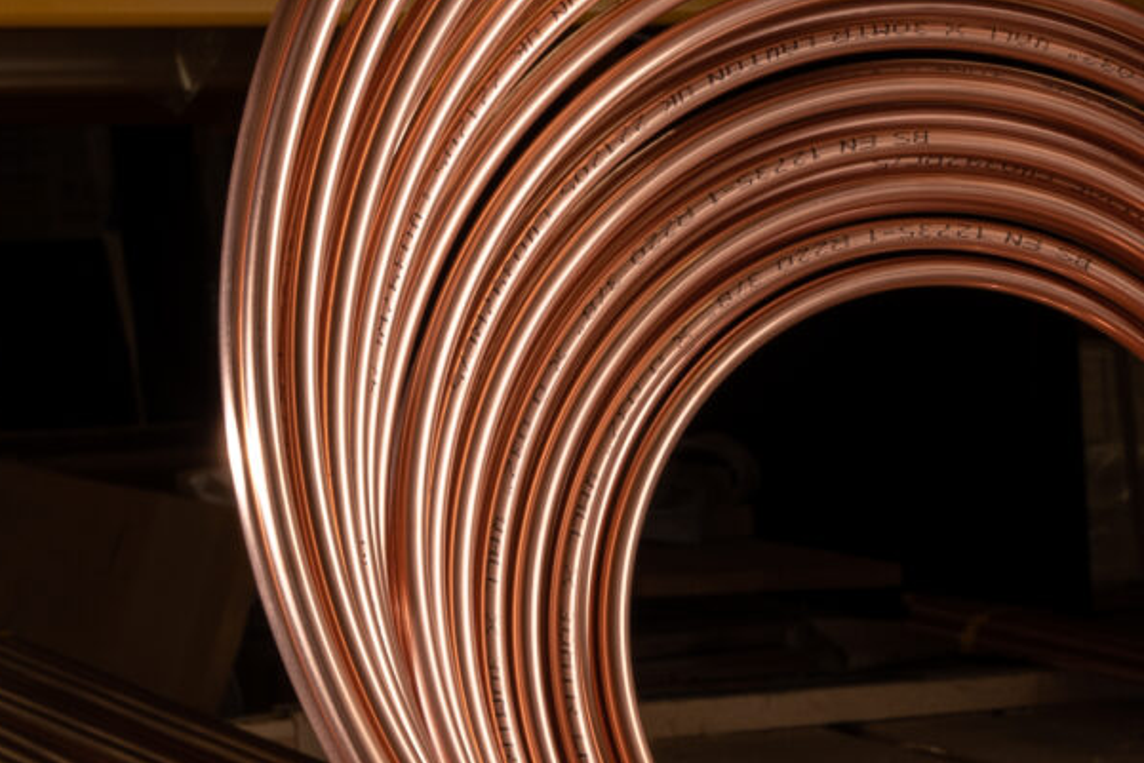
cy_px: 895
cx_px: 1677
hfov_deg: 13.1
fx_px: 4736
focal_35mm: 149
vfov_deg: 9.1
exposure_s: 1/30
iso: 100
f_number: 13
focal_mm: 35
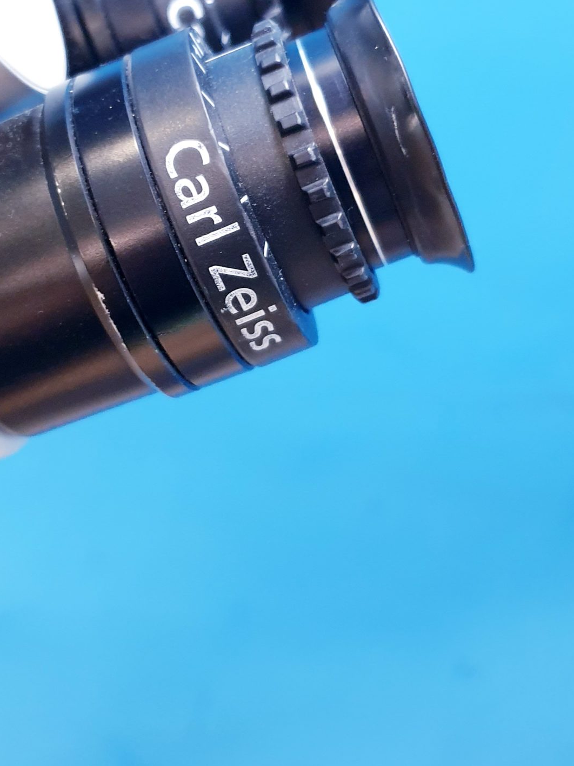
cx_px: 205
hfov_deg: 30.7
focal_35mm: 47
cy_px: 258
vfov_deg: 40.0
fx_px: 1039
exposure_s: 1/33
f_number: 1.5
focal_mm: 4.3
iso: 320
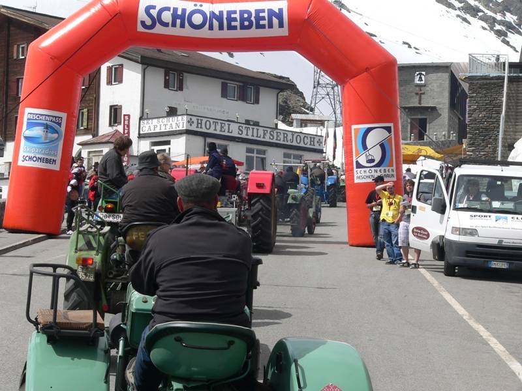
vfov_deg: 15.4
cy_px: 196
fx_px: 1448
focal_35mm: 96
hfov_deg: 20.4
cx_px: 261
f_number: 5.6
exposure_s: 1/640
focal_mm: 16.1
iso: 80
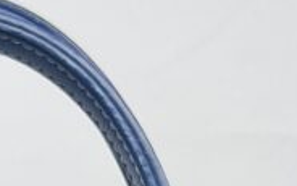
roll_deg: +0.8
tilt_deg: +1.3
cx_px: -15
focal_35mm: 153
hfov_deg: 13.4
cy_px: 760
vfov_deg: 6.7
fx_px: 1238
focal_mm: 5.7
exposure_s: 1/123
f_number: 1.5
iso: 32
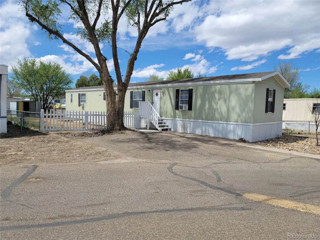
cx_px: 160
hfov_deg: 69.4
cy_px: 120
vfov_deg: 54.9
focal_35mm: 25
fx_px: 231
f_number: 1.8
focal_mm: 7
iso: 20
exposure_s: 1/1276
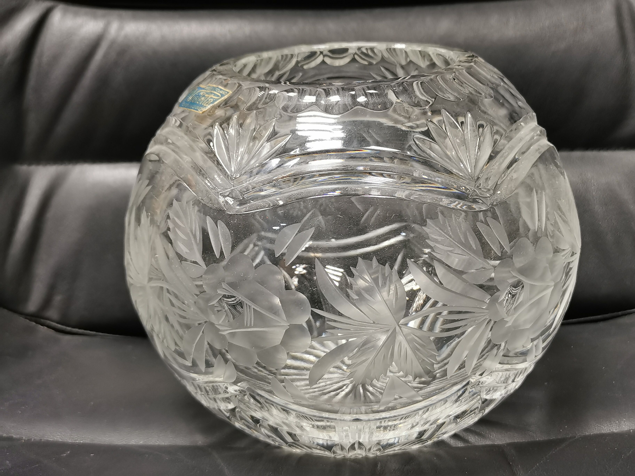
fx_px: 844
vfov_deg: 31.5
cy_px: 238
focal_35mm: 46
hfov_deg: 41.2
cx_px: 318
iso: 160
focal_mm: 5.58
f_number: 1.8
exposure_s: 1/50
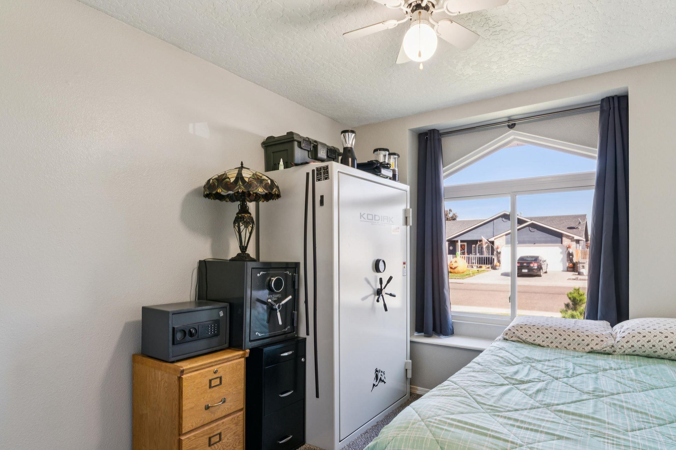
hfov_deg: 83.4
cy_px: 258
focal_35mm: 20
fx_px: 378
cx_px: 368
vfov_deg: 61.3
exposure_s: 1/10
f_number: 13
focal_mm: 16.1
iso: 400
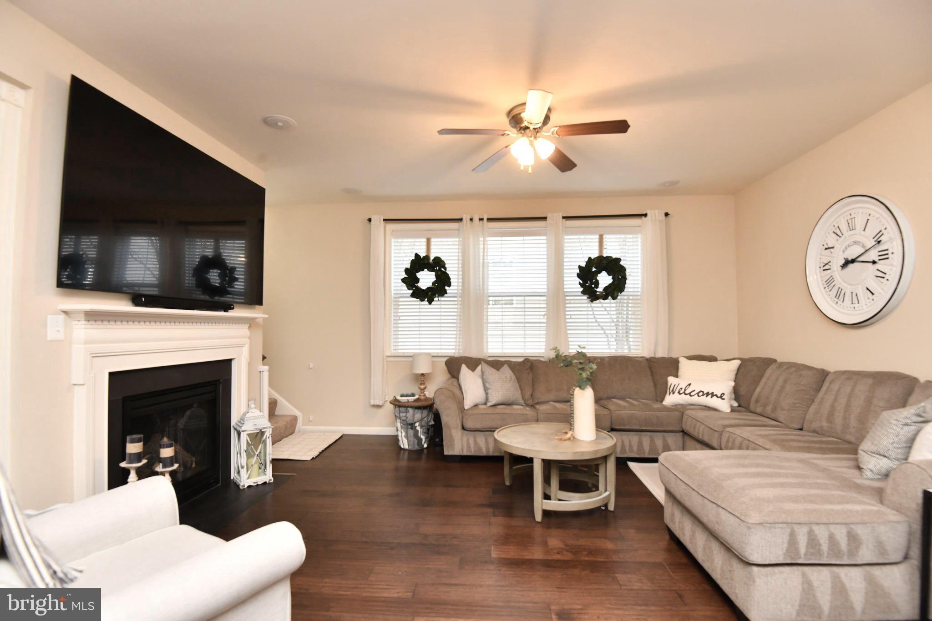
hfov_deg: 96.7
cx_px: 466
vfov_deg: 73.7
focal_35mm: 16
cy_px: 310
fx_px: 414
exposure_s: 1/60
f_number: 6.3
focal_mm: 16
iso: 1250
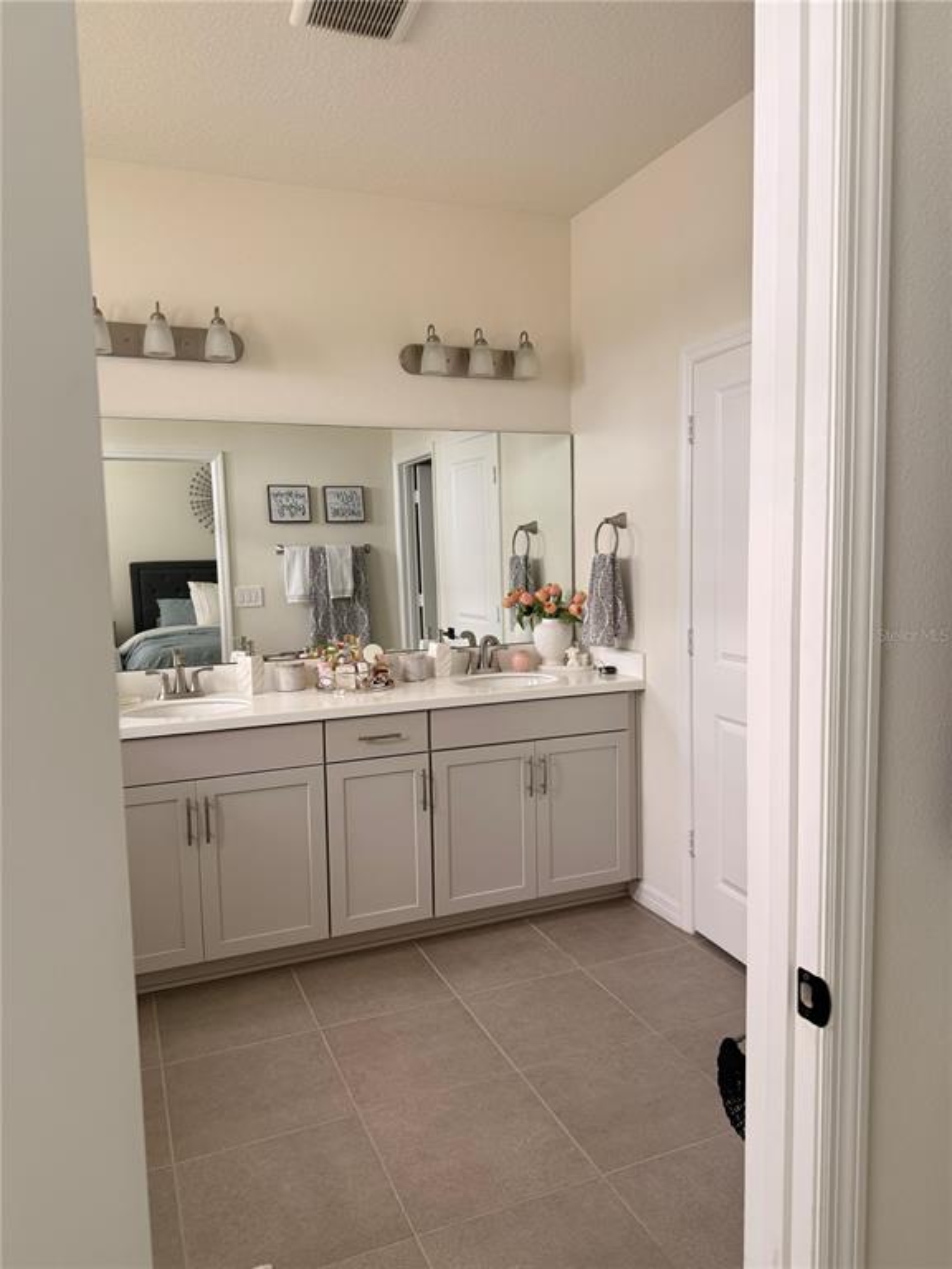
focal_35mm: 24
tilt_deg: -5.2
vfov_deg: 71.6
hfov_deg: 56.8
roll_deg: +1.0
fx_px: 880
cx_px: 476
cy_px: 634
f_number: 1.78
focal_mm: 6.76
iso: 160
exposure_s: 1/121
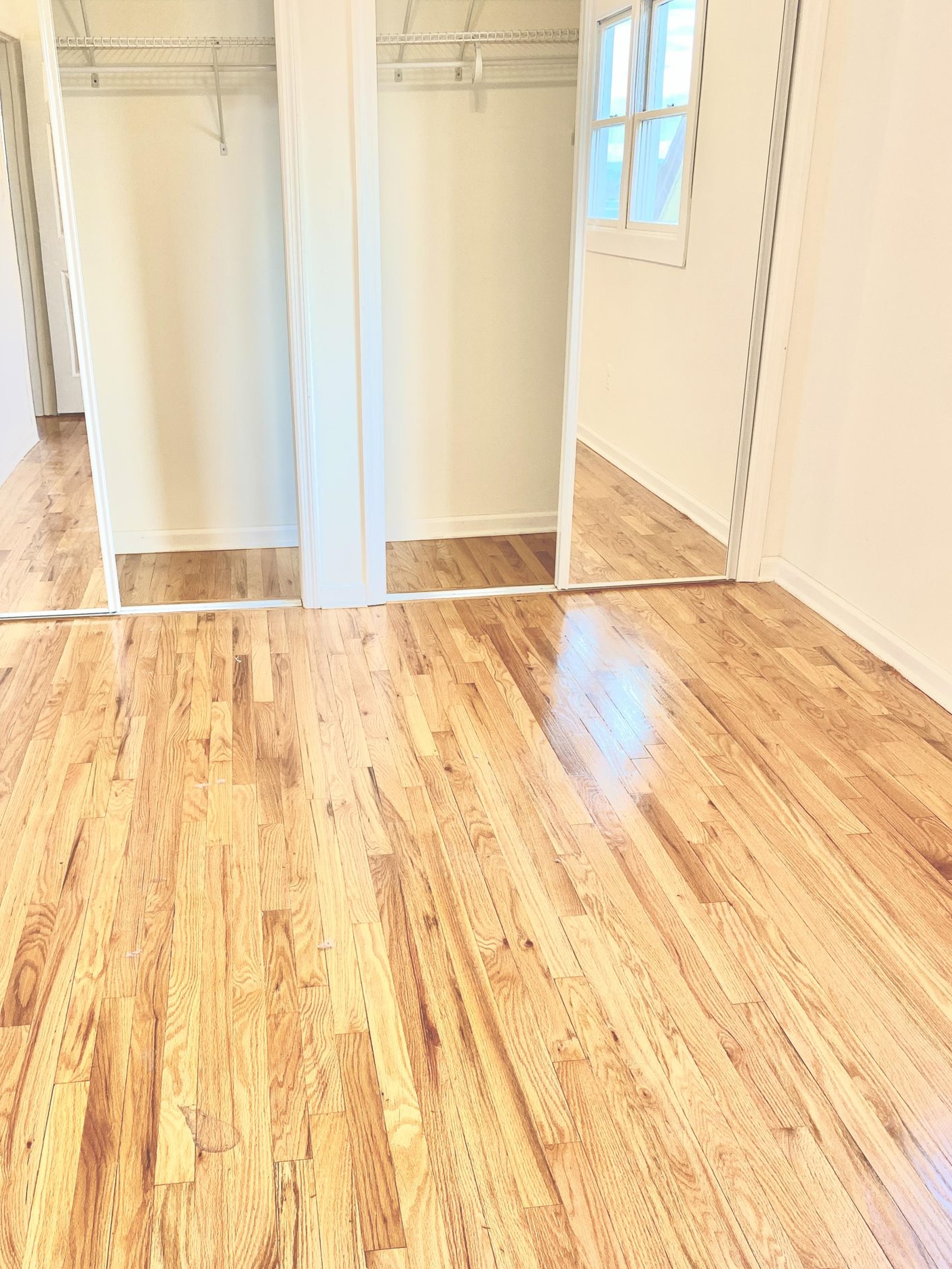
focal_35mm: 32
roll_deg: +0.9
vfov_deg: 56.6
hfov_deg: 44.0
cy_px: 722
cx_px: 388
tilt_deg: -23.9
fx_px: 1173
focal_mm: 4.25
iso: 80
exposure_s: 1/60
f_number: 1.8
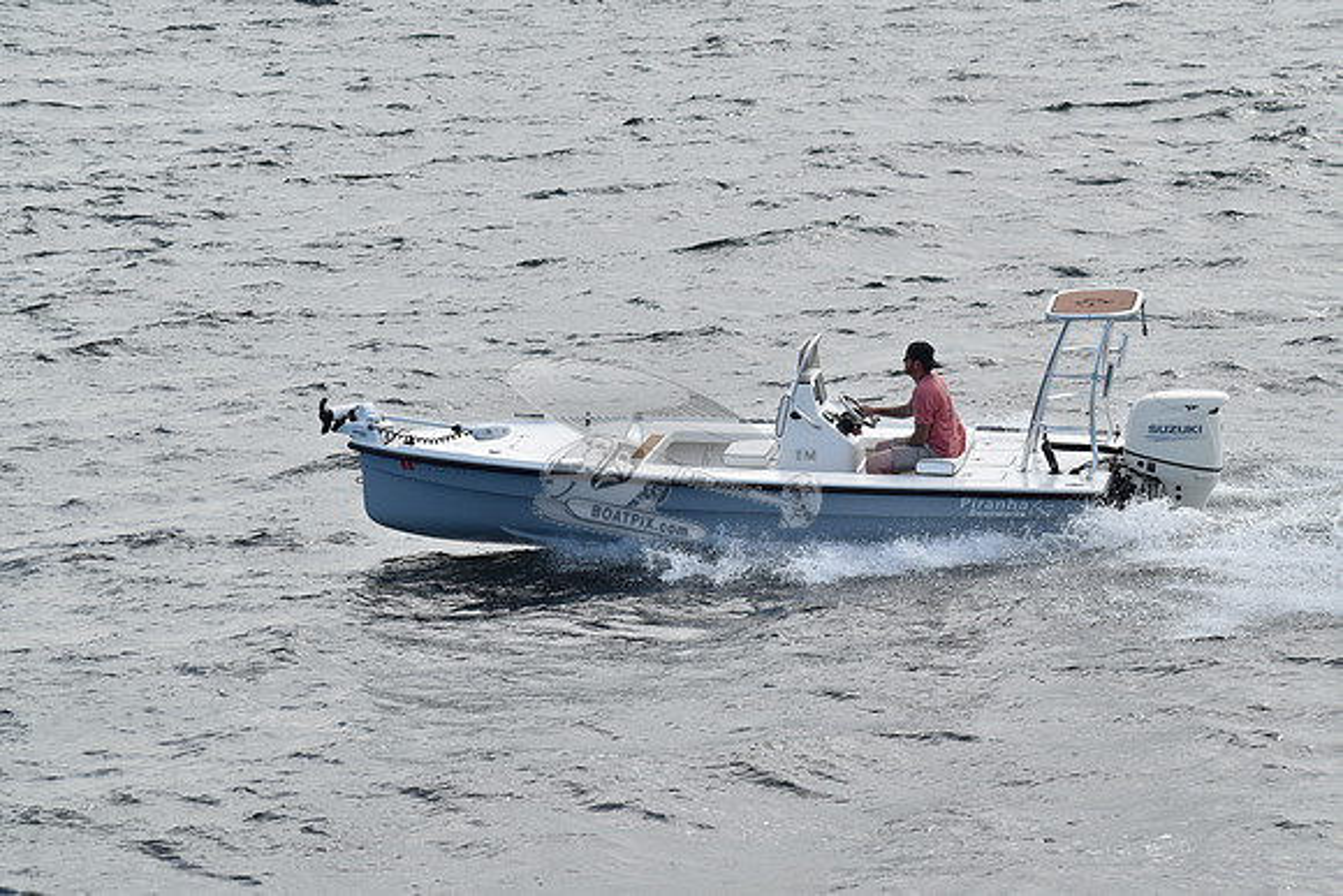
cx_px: 672
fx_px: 6716
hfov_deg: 11.4
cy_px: 448
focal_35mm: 180
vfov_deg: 7.6
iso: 400
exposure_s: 1/1000
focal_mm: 120
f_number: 9.5
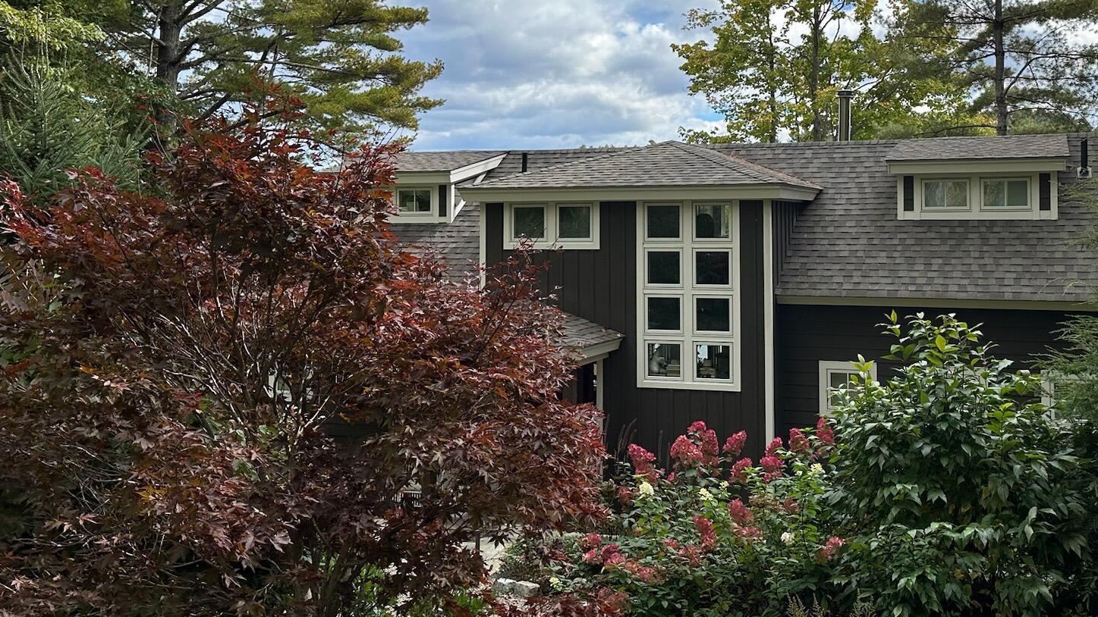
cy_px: 199
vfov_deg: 31.7
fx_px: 1077
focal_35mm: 37
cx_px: 711
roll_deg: +0.0
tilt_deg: -0.1
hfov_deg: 53.2
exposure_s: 1/2809
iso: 80
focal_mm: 6.86
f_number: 1.78
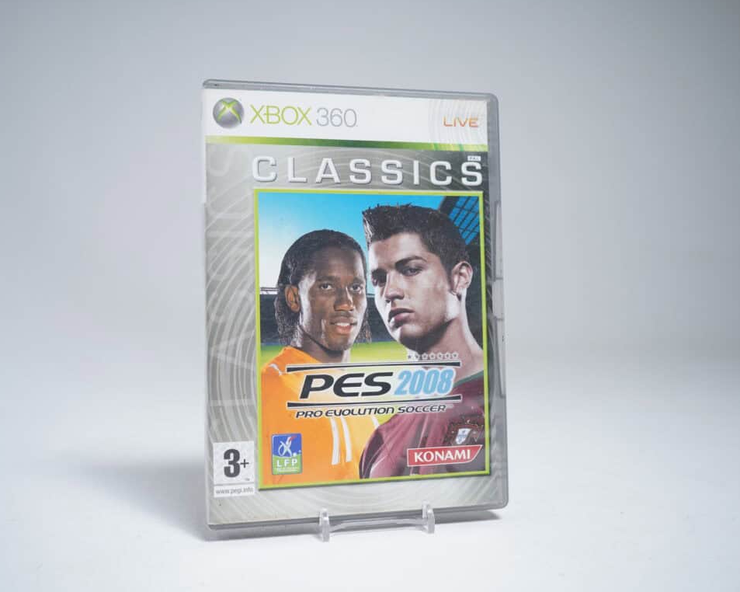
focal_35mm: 39
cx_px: 360
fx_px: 854
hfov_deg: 46.8
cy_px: 301
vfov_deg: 38.2
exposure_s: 1/40
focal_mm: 33
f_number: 4
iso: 400
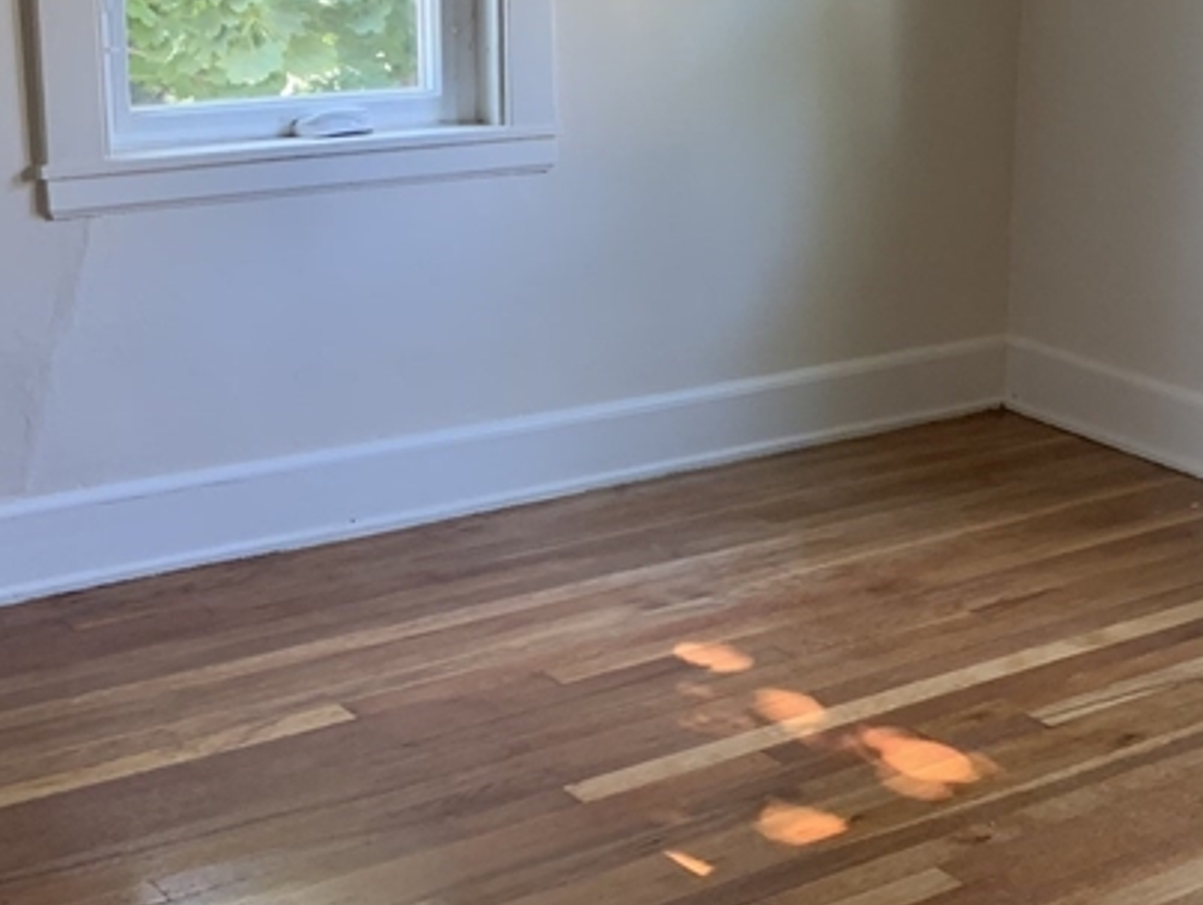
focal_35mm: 66
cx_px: 860
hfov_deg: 29.0
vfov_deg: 22.2
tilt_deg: -14.1
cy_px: 317
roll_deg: -1.9
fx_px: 2296
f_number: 1.8
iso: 160
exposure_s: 1/60
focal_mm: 4.25
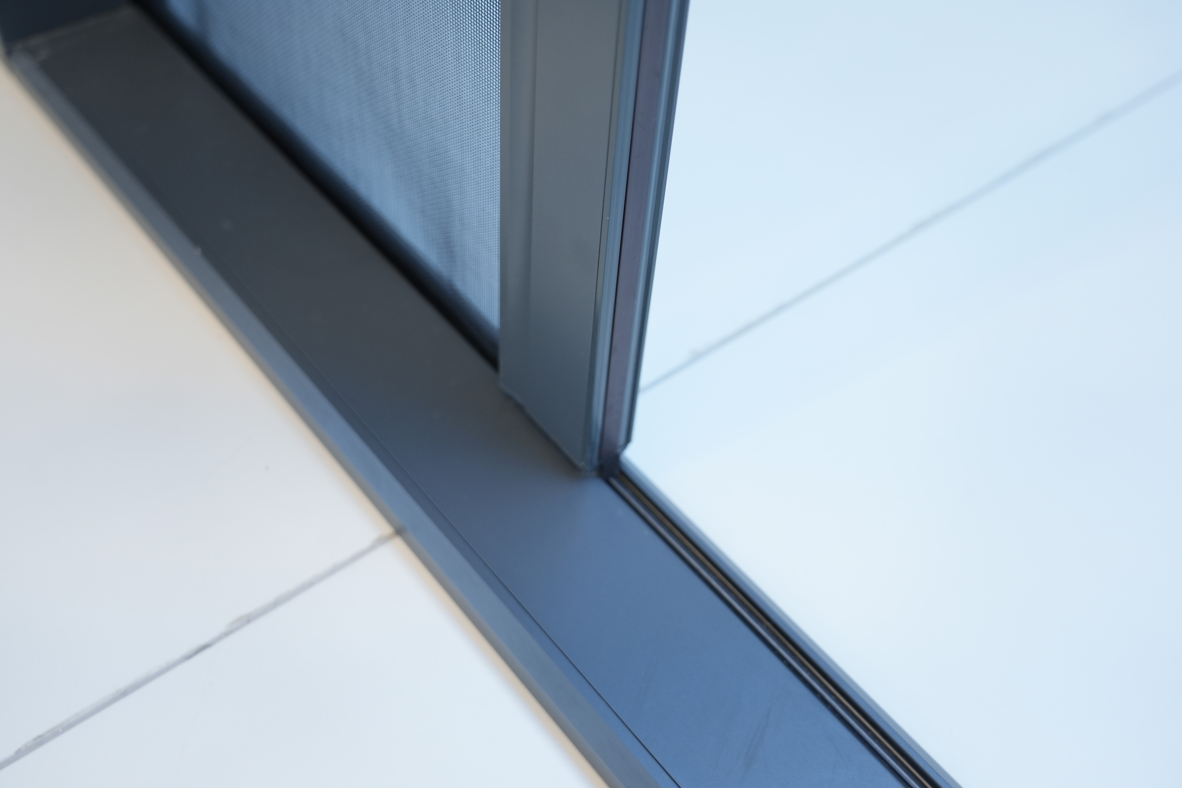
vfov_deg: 35.1
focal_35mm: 38
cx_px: 591
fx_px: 1248
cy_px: 394
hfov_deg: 50.7
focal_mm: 38
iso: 1000
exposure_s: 1/60
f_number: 4
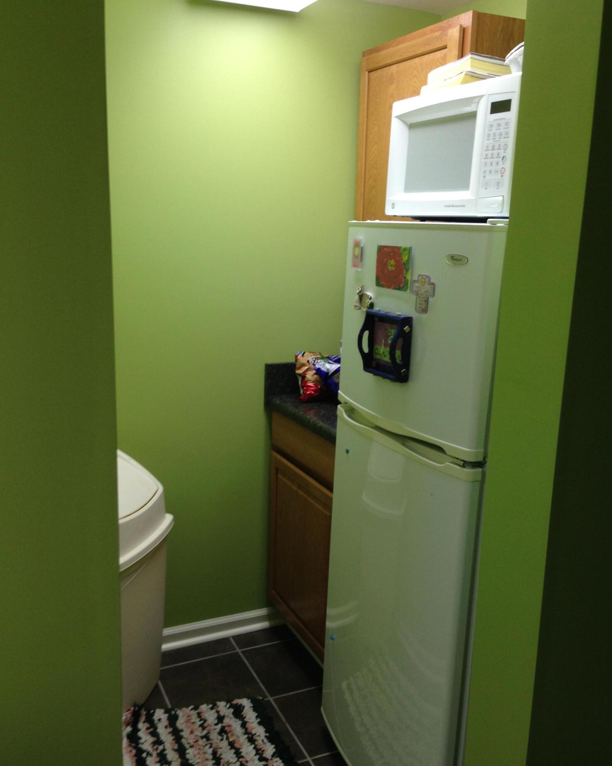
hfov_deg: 42.2
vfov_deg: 51.5
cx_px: 308
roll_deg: -3.2
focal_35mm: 35
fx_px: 793
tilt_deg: -11.0
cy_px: 403
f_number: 2.4
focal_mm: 4.12
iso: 50
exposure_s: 1/30
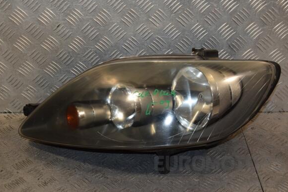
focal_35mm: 59
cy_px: 97
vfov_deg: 23.0
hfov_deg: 34.0
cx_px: 145
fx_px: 472
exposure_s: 1/200
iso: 800
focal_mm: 38
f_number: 8
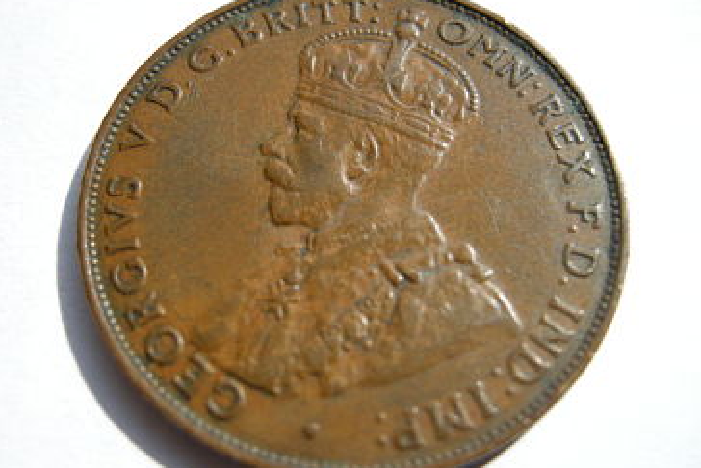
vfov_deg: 33.4
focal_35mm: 40
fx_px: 779
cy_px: 260
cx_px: 347
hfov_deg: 48.4
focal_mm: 7.5
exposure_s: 1/377
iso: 64
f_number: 2.7
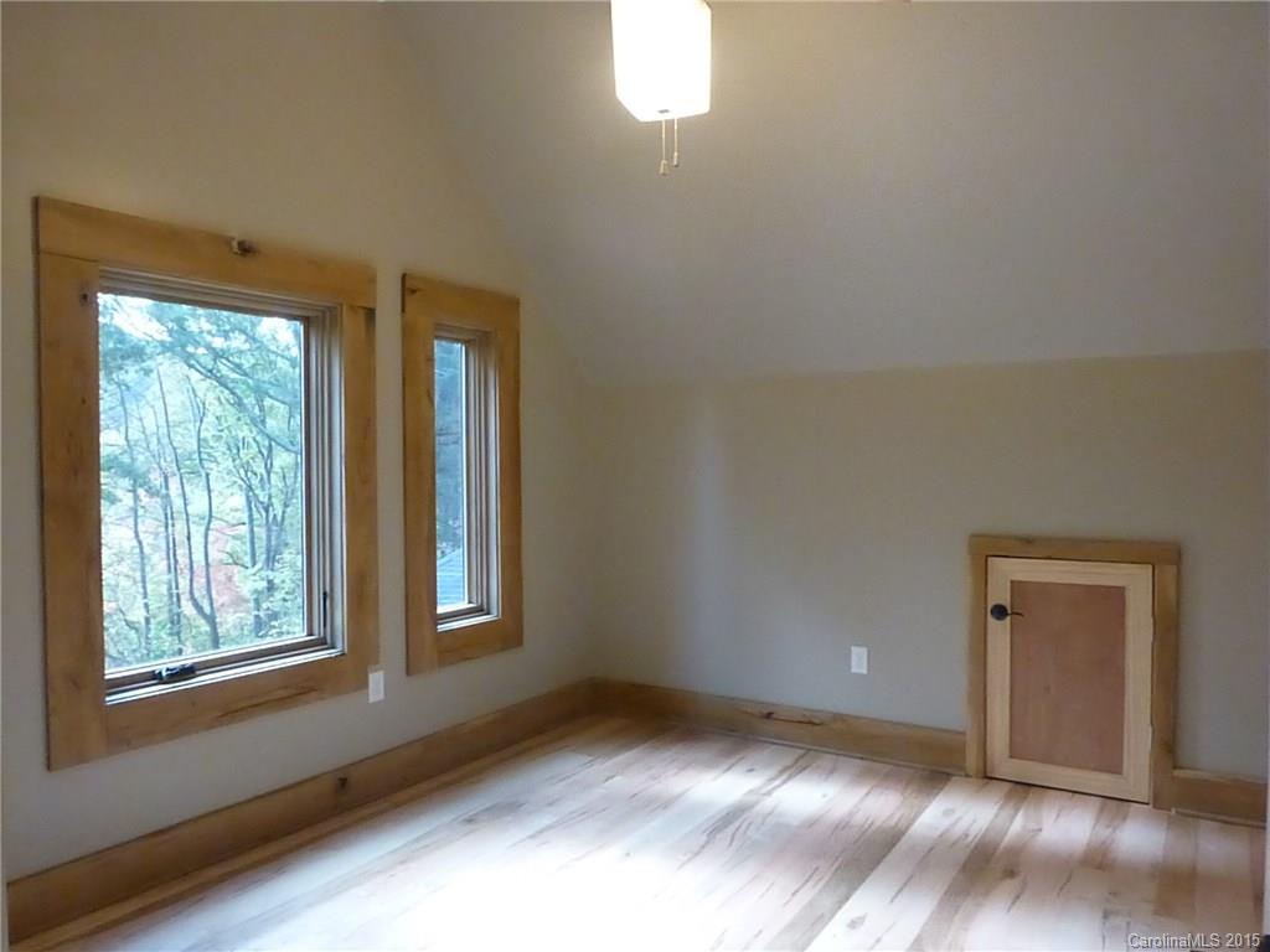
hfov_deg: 71.6
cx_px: 635
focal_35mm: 24
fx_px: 881
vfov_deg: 56.8
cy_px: 476
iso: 1600
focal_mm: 4.3
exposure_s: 1/160
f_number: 4
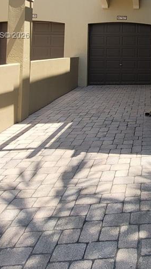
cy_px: 36
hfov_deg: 30.5
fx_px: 242
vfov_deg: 52.3
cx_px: 171
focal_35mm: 34
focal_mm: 1.74
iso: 40
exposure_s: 1/786
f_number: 2.2
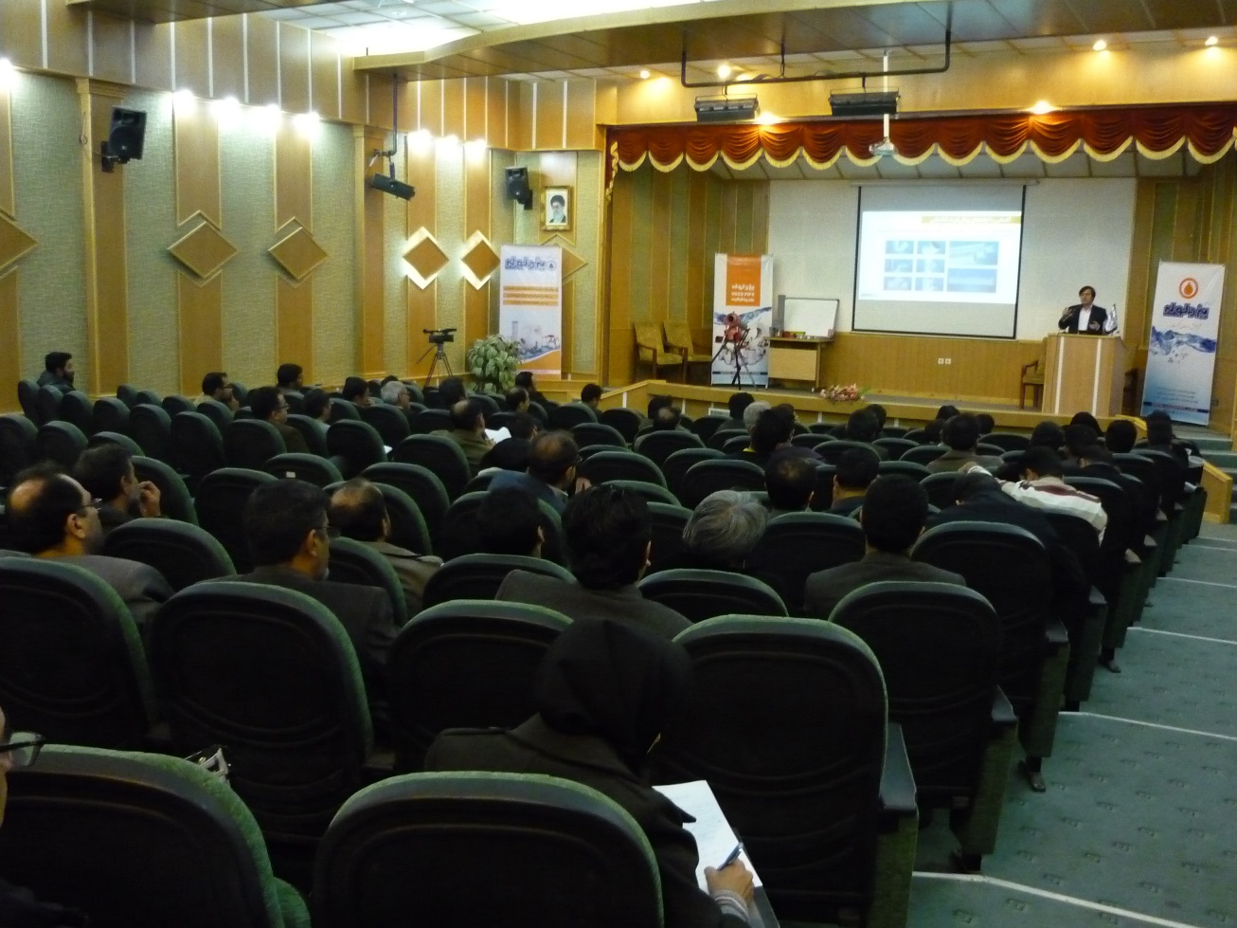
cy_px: 464
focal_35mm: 33
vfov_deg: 42.9
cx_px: 618
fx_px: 1179
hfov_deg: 55.4
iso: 800
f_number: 2.8
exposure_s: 1/20
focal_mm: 5.5
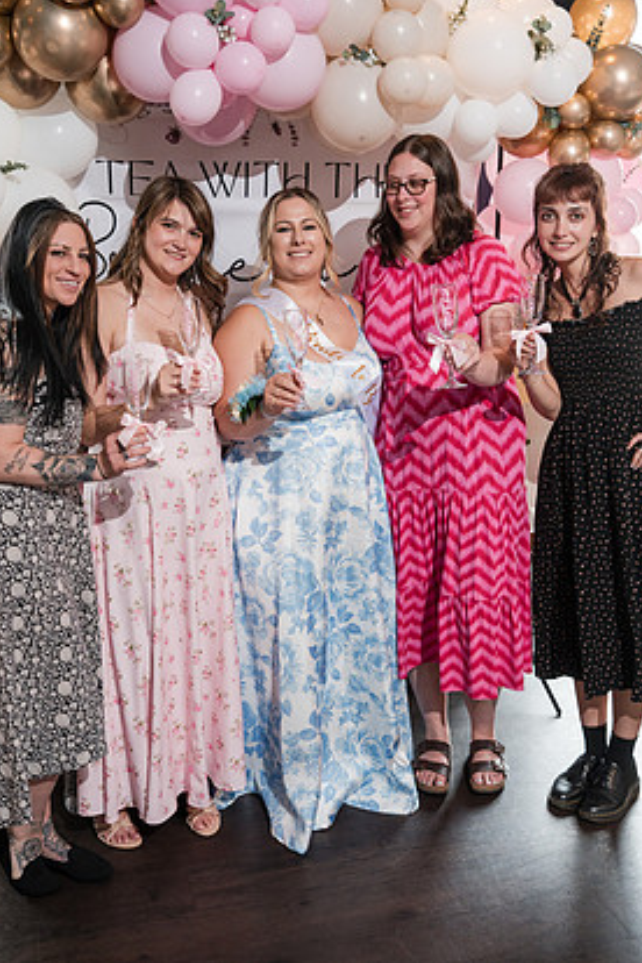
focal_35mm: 38
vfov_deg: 50.6
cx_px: 314
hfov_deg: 35.1
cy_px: 442
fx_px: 1016
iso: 2500
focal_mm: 35
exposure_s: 1/250
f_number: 4
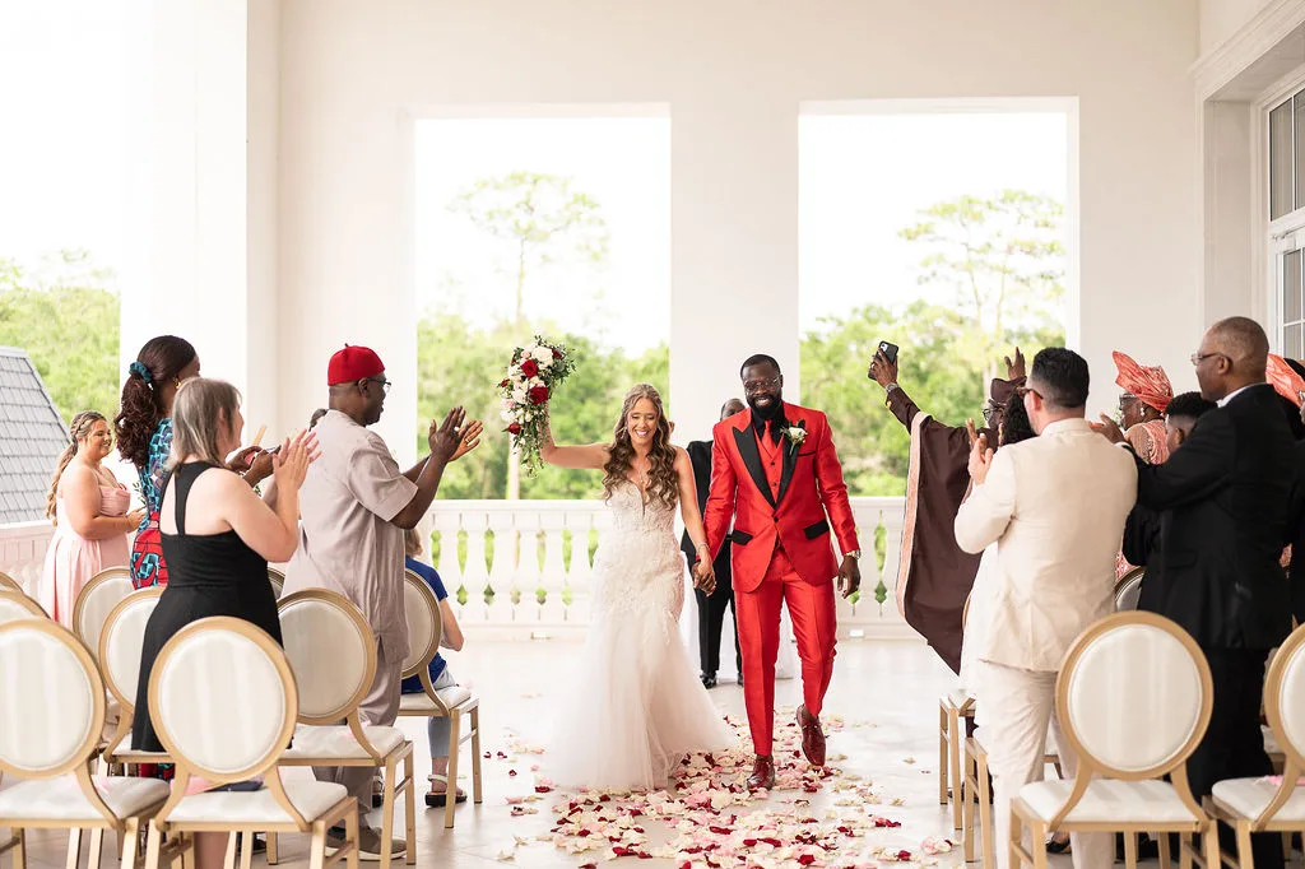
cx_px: 652
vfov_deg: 26.5
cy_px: 434
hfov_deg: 39.0
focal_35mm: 51
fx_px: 1845
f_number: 1.8
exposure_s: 1/1600
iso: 200
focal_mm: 50
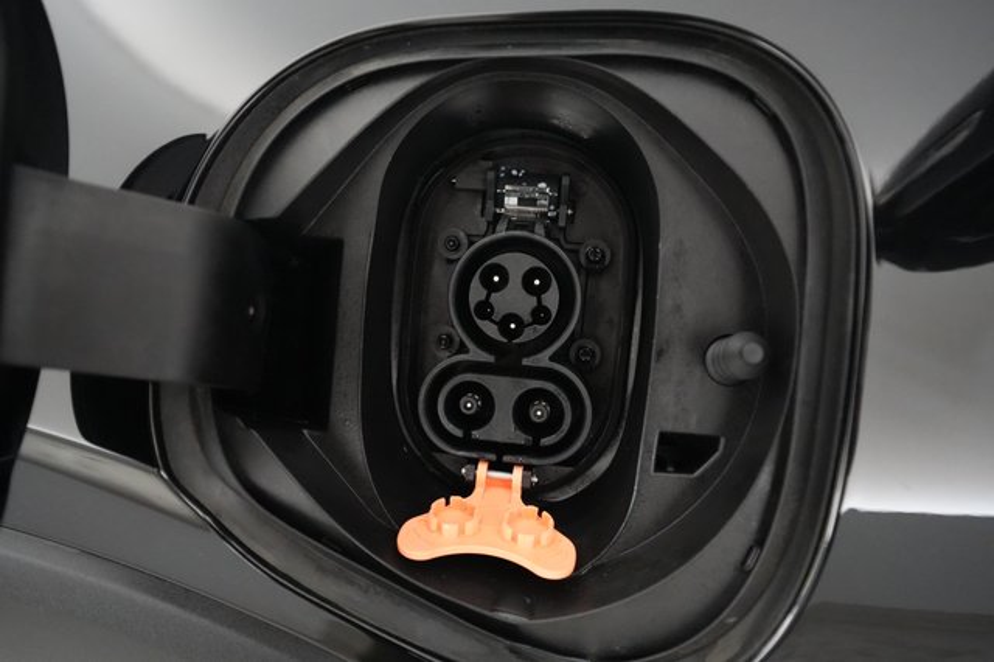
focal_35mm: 24
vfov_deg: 53.1
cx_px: 497
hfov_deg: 73.8
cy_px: 331
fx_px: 662
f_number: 4
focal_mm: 24
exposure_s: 1/125
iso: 12800
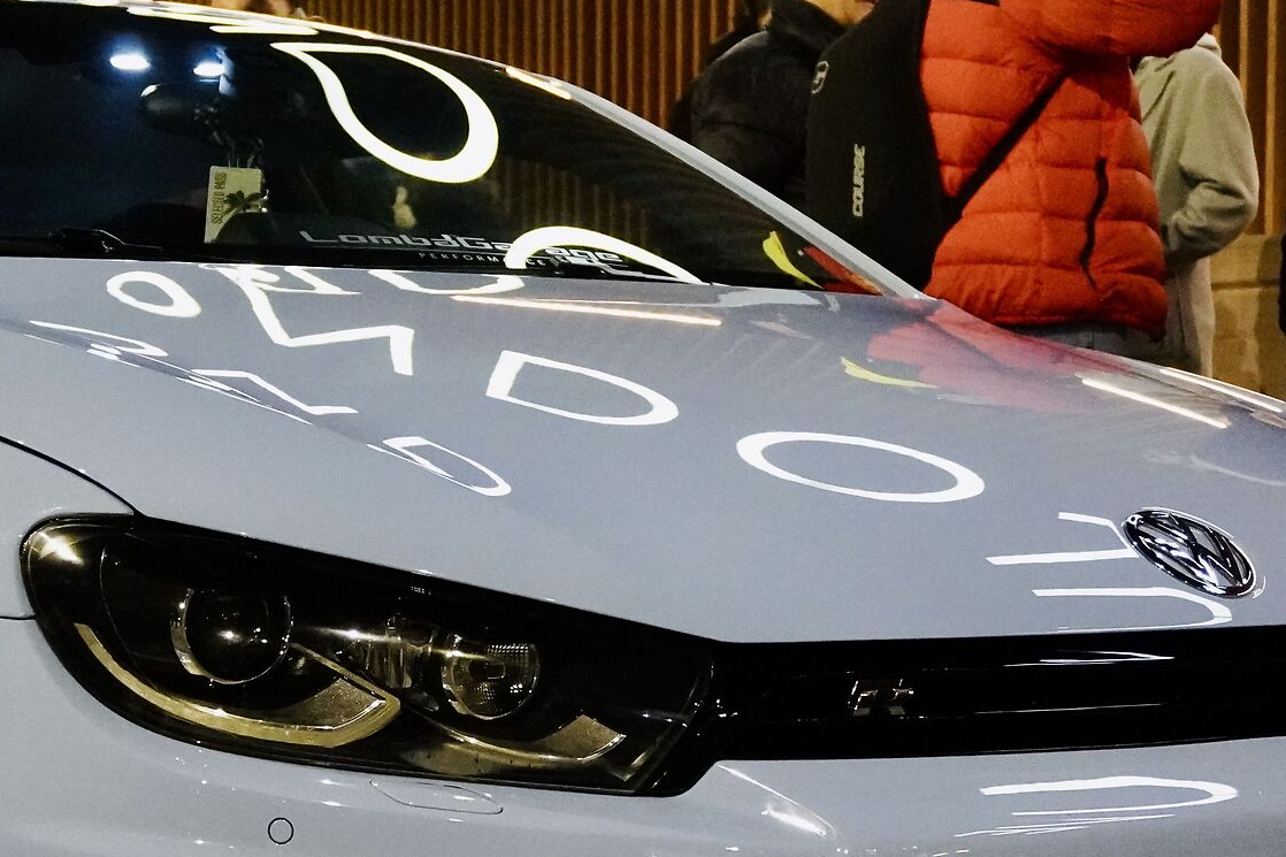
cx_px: 477
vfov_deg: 18.3
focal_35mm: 74
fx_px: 2646
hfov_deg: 27.2
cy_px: 652
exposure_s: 1/60
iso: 6400
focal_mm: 23
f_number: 4.5
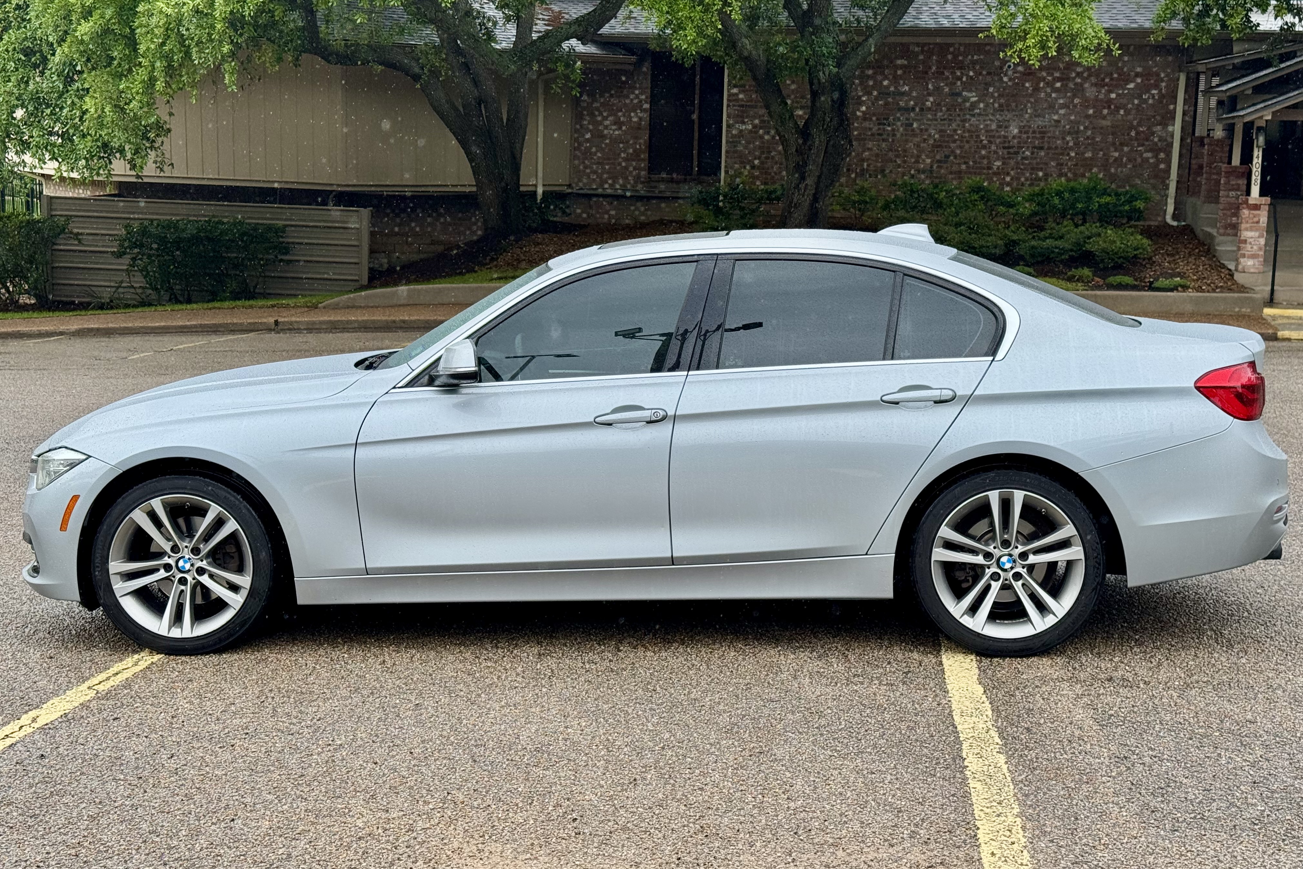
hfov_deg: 39.6
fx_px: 1810
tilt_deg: -9.0
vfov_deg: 27.0
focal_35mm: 50
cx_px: 652
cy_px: 392
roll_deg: -2.3
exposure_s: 1/1458
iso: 64
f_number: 1.78
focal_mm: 6.76
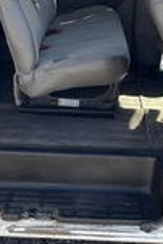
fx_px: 542
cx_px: 84
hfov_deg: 17.1
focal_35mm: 80
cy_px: 50
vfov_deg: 24.9
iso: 25
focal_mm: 3
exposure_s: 1/231
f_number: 1.8
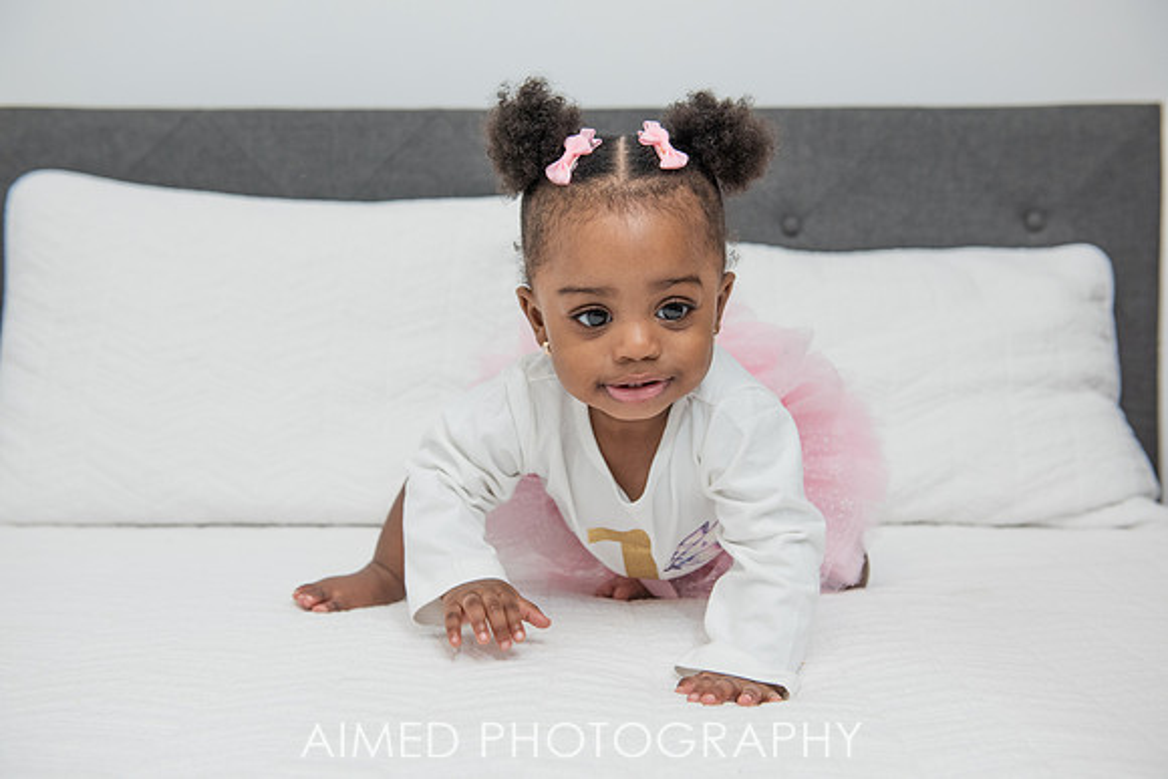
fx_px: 1428
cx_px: 584
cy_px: 390
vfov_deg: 30.5
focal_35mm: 44
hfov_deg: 44.5
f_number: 4
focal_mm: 44
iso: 1600
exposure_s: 1/200
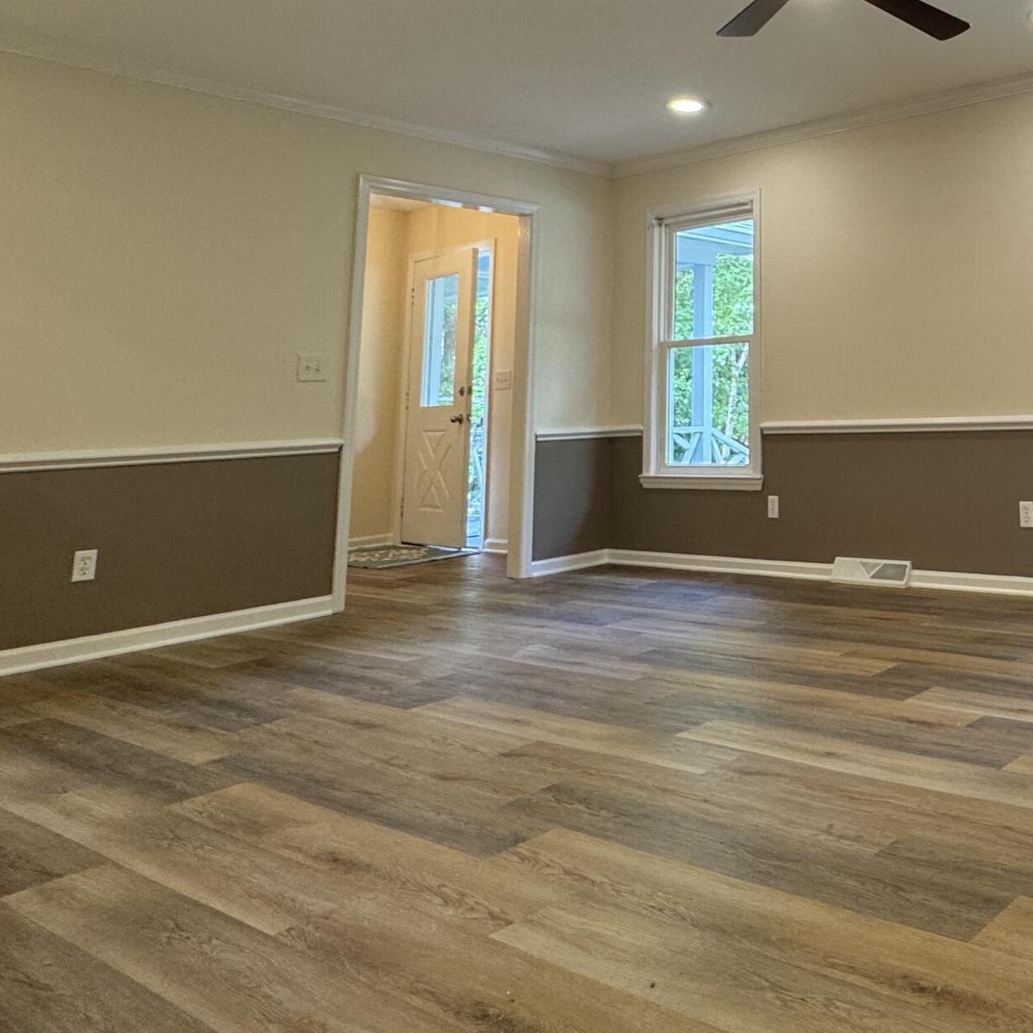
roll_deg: +2.4
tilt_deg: +9.6
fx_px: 1013
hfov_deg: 47.6
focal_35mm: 30
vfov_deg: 51.5
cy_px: 247
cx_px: 961
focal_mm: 2.22
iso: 160
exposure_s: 1/120
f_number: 2.2
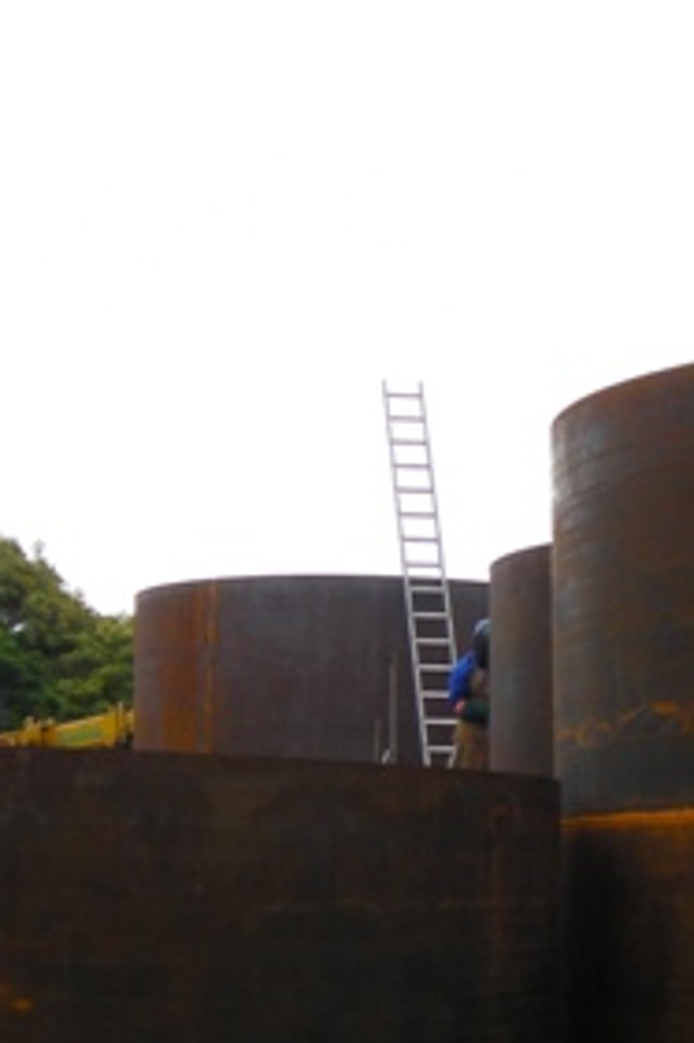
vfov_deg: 22.5
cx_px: 553
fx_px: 2606
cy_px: 702
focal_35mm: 90
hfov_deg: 15.1
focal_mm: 6.3
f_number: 3.5
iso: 50
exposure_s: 1/218
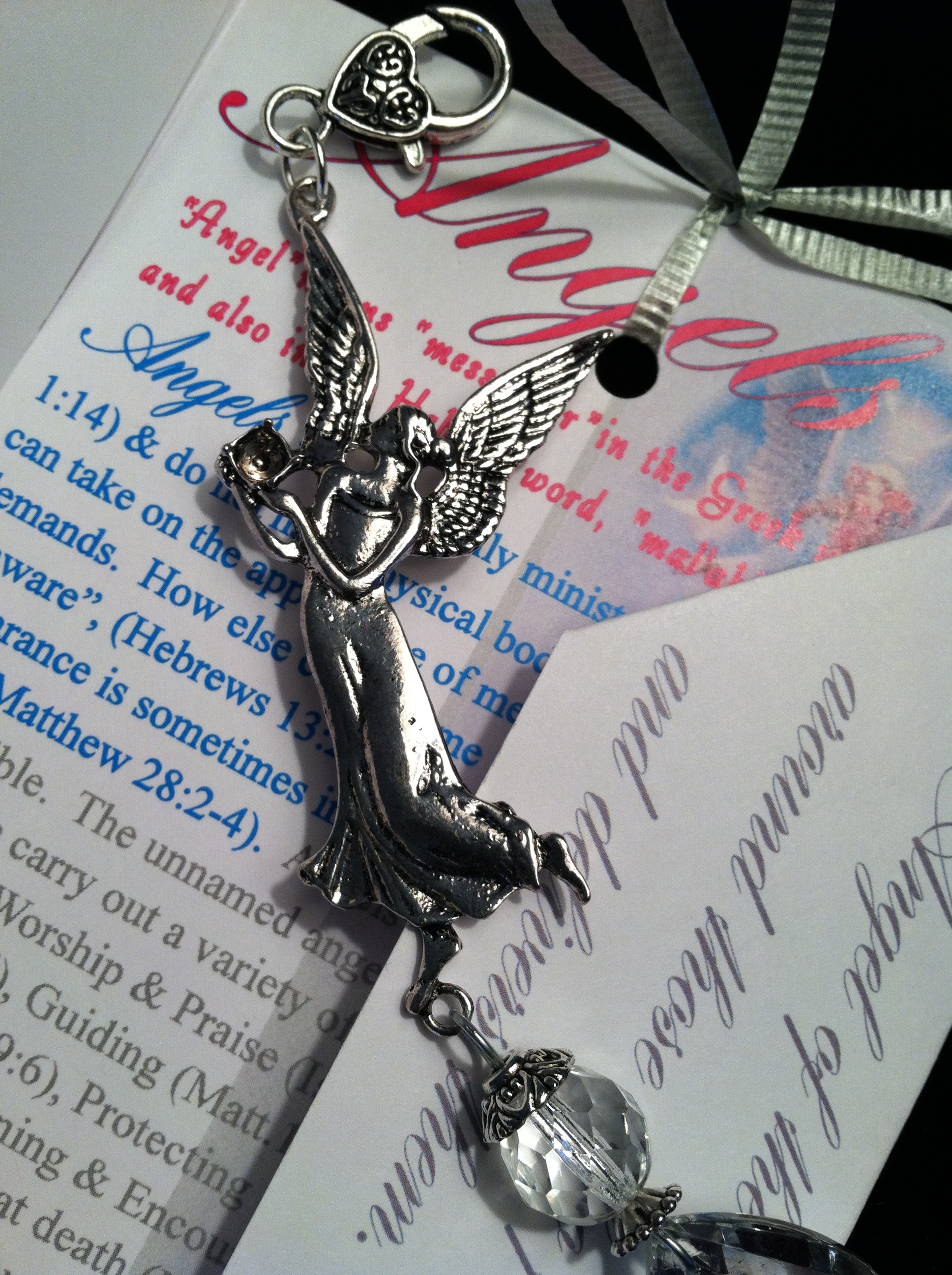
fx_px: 1287
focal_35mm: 35
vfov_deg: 52.7
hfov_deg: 40.6
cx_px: 476
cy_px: 638
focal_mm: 3.85
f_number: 2.8
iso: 100
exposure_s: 1/40
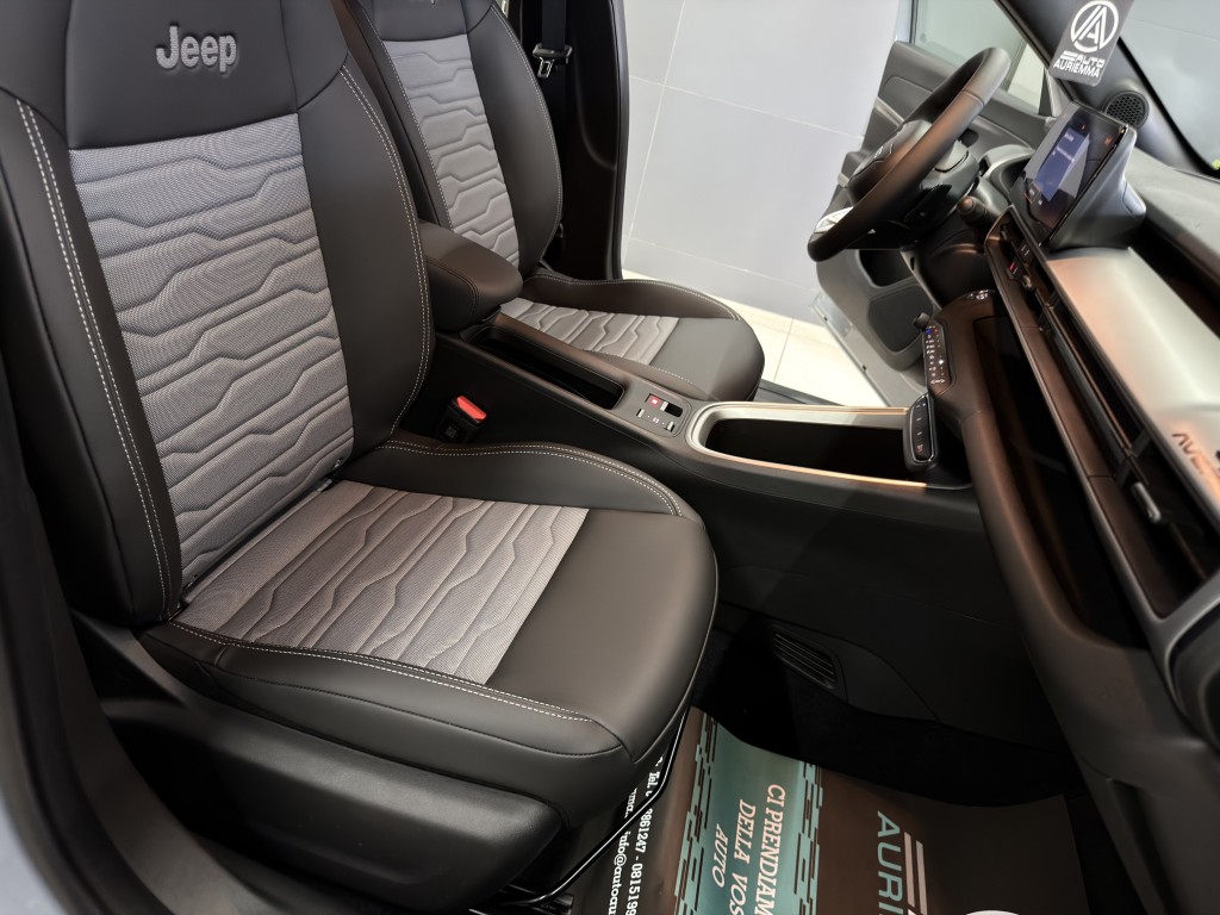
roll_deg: -13.5
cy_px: 458
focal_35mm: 24
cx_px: 610
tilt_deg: -29.6
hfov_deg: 71.6
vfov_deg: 56.8
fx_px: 846
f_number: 1.78
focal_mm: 6.76
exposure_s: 1/25
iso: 640
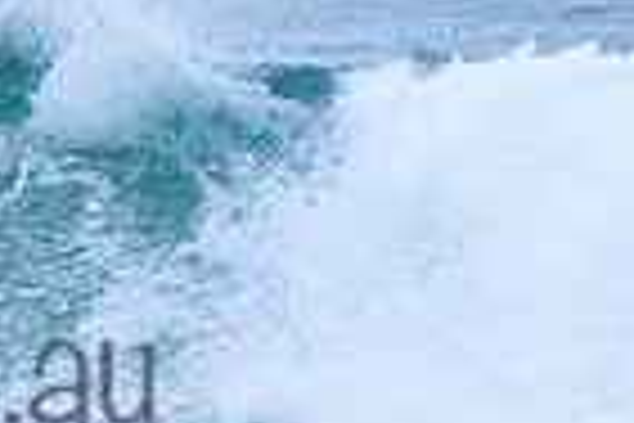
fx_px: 39939
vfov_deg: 0.6
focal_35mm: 2268
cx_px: -338
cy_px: 130
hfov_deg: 0.9
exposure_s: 1/2000
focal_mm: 400
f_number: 5.6
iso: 640
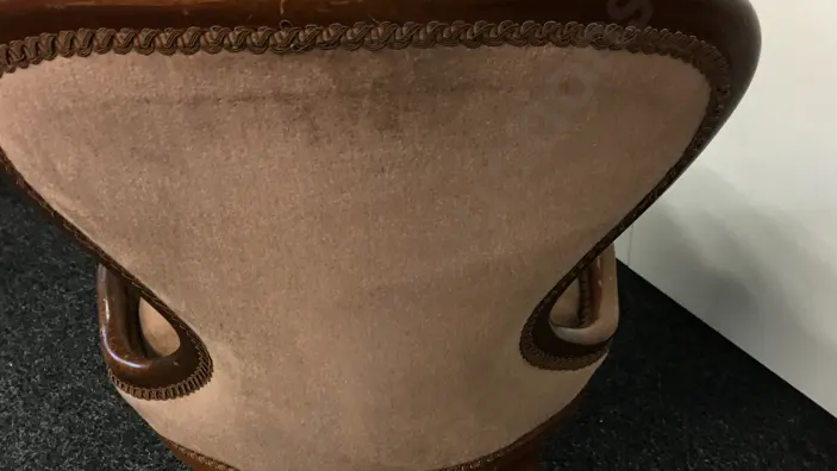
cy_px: 294
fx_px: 1021
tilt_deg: -40.2
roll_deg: +2.4
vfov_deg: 25.9
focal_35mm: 46
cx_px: 414
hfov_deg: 44.6
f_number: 2.2
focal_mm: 4.15
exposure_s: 1/17
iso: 80
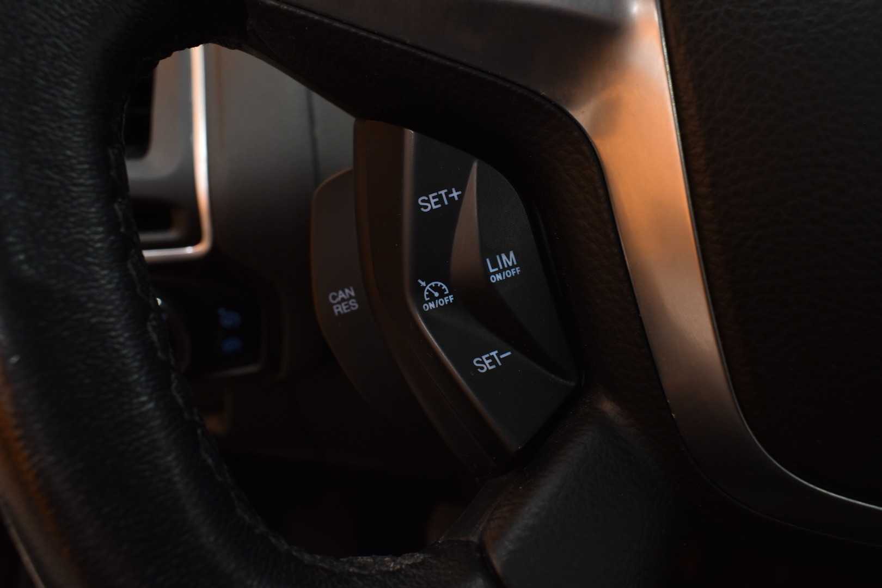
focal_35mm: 32
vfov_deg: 41.7
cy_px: 294
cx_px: 441
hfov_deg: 59.5
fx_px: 772
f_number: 8
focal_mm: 21
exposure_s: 1/13
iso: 400
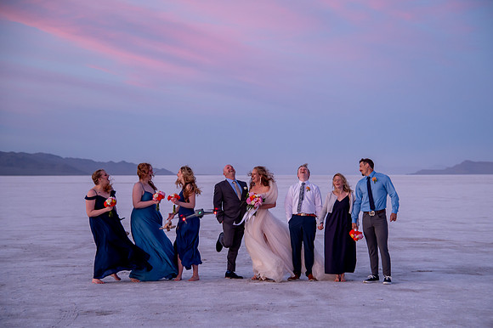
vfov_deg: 18.2
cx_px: 259
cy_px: 177
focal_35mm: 75
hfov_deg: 27.1
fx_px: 1022
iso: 800
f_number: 4
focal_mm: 66
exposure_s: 1/125
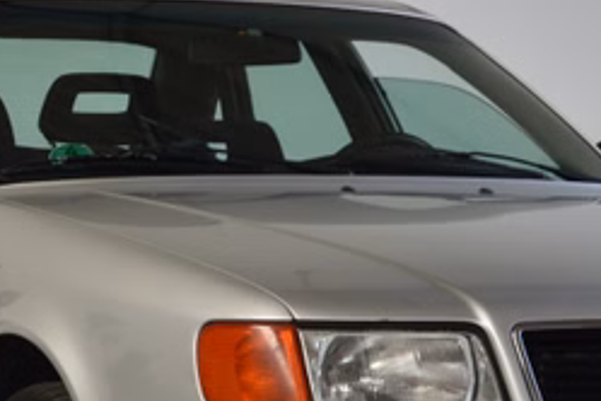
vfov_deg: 7.9
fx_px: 2893
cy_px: 435
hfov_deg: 11.9
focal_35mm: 173
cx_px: 311
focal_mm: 45
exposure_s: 1/80
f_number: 8
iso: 400
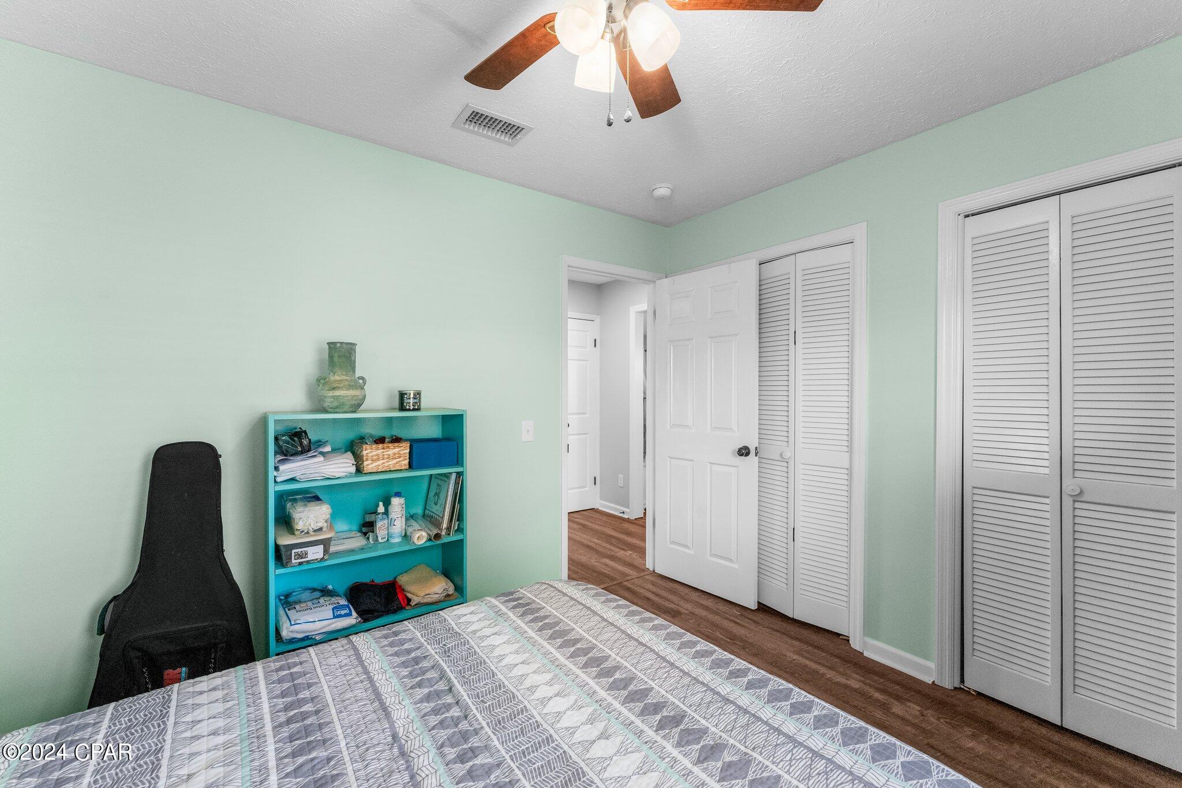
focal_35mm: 14
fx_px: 460
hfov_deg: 104.3
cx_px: 591
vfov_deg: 81.2
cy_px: 394
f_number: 8
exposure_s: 1/30
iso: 2500
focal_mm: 14
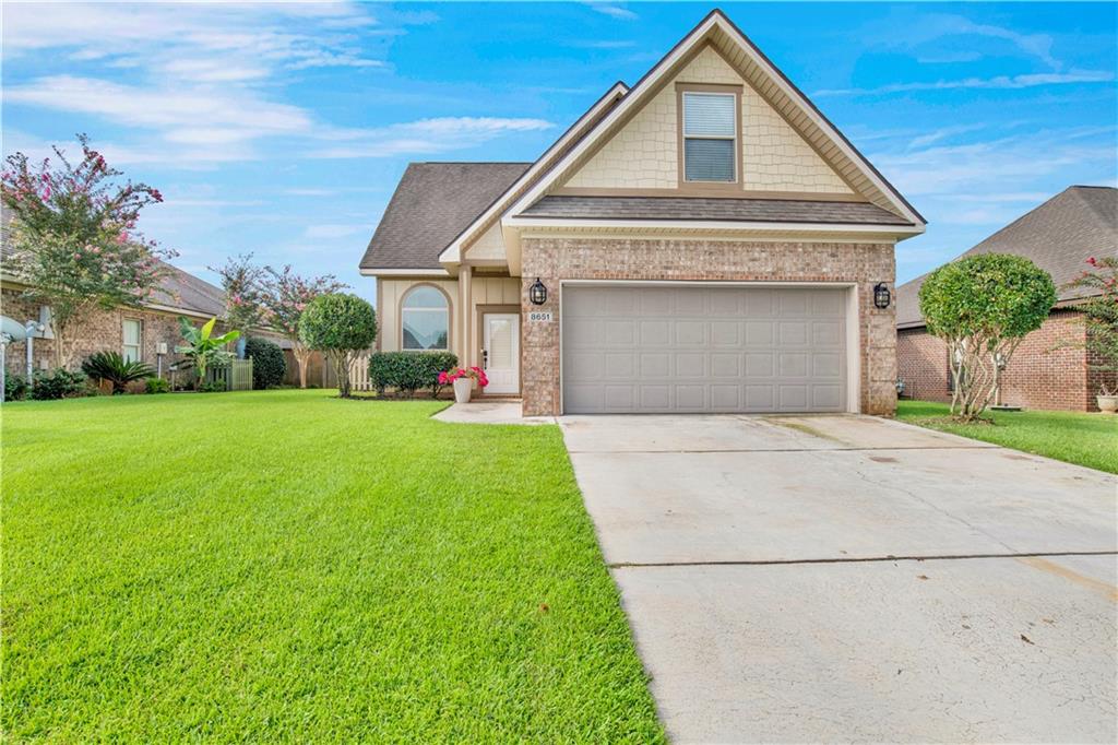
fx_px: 621
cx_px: 559
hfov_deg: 84.0
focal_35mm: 20
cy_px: 372
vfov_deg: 61.9
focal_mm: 20
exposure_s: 1/200
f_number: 11
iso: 200
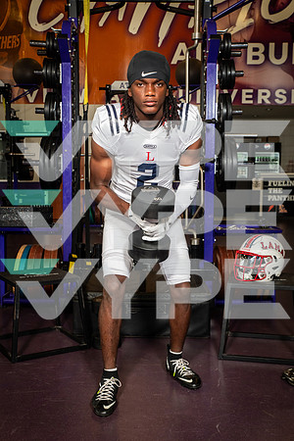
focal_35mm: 44
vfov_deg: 44.5
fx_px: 539
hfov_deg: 30.5
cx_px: 147
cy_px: 220
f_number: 7.1
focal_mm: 44
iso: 800
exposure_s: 1/250
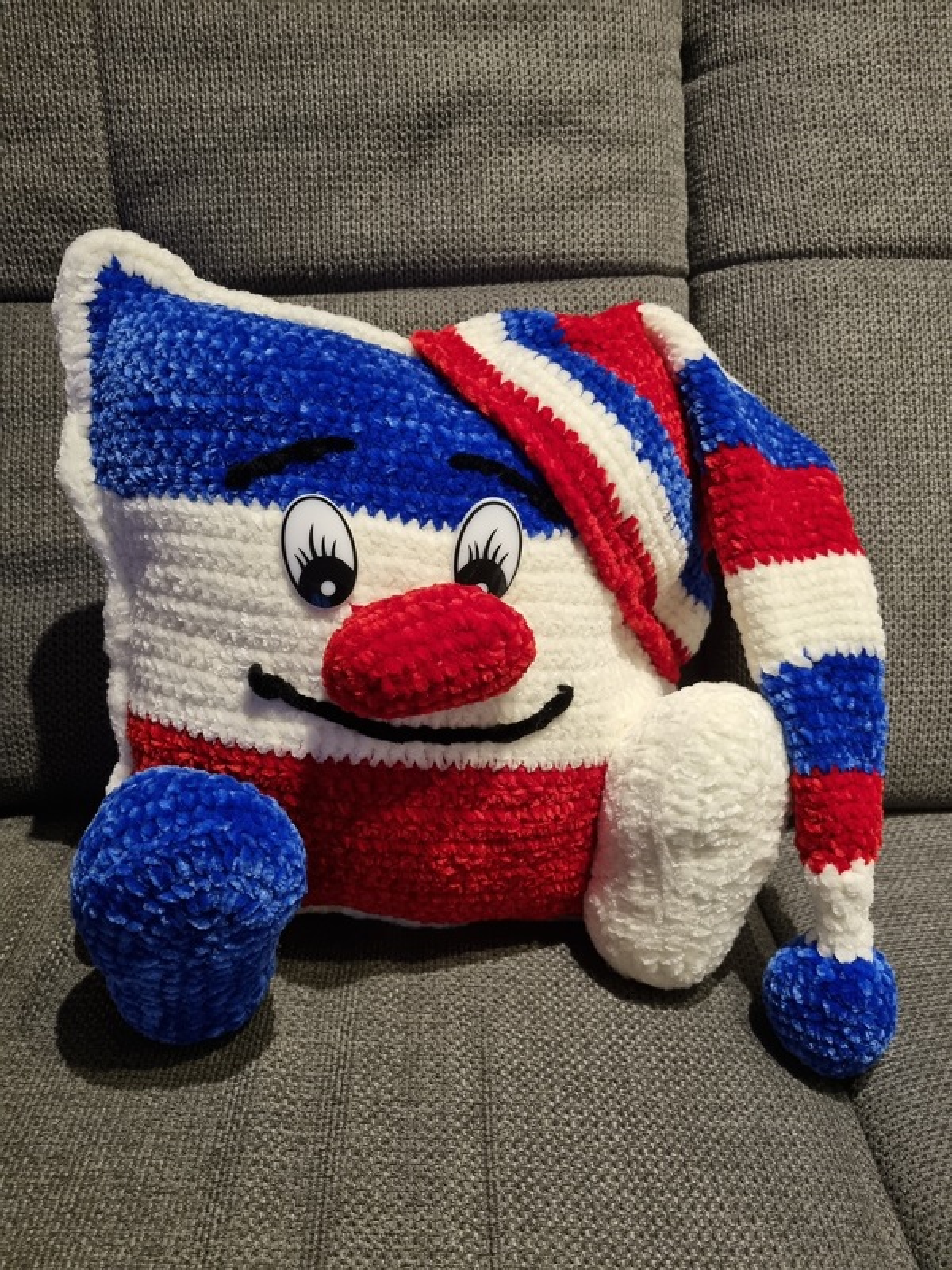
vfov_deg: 67.3
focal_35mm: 26
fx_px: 953
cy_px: 635
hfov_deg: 53.1
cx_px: 476
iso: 640
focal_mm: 5.4
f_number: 1.8
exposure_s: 1/50
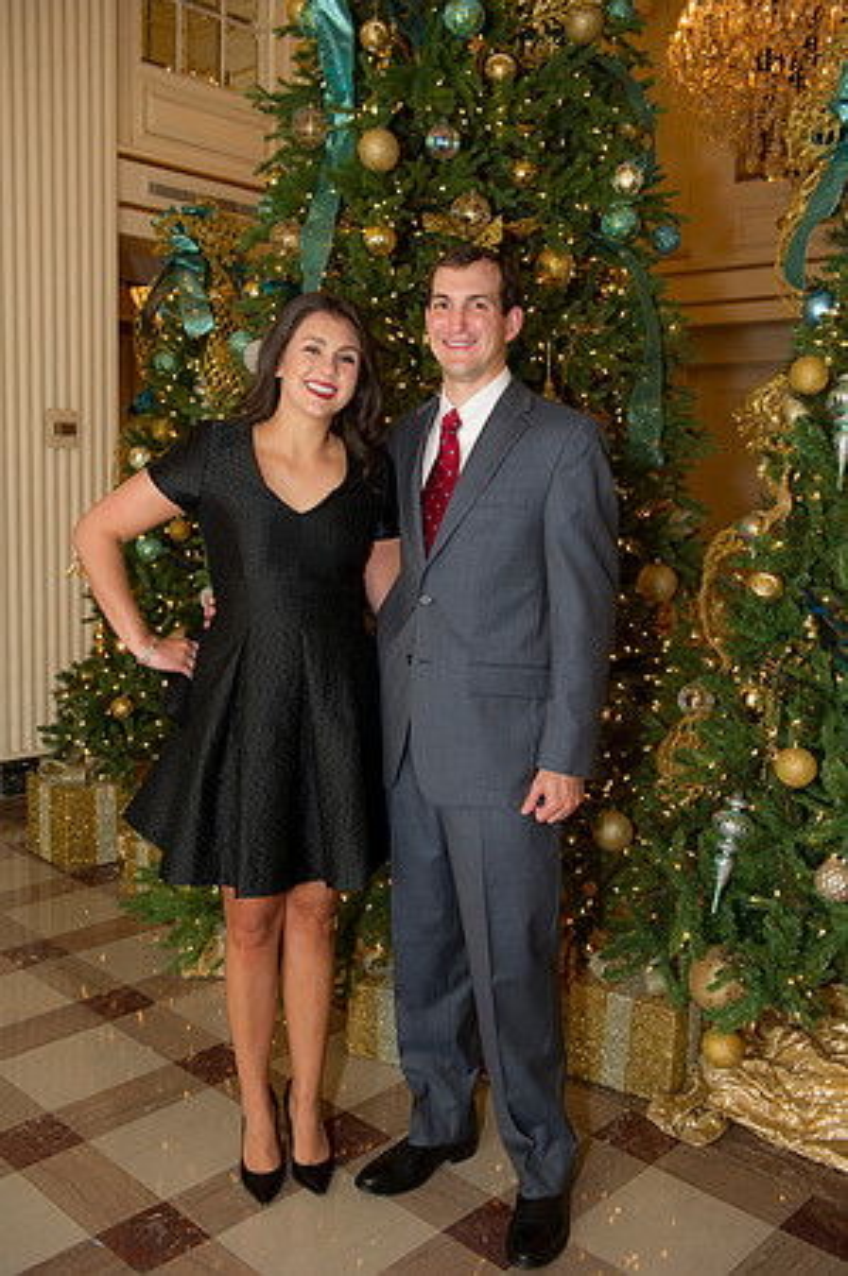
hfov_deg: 38.8
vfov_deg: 55.8
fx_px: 1204
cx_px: 424
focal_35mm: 34
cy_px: 638
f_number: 4
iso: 800
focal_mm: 34
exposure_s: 1/80
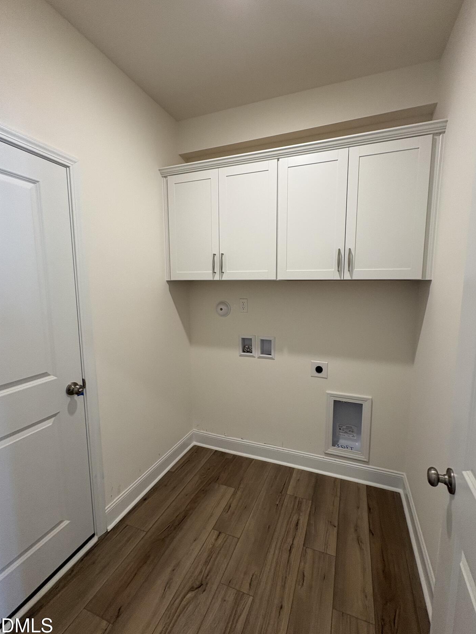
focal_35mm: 15
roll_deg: +0.0
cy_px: 317
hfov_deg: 81.6
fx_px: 275
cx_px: 254
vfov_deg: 98.2
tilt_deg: -6.7
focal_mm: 2.22
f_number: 2.2
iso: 160
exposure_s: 1/60
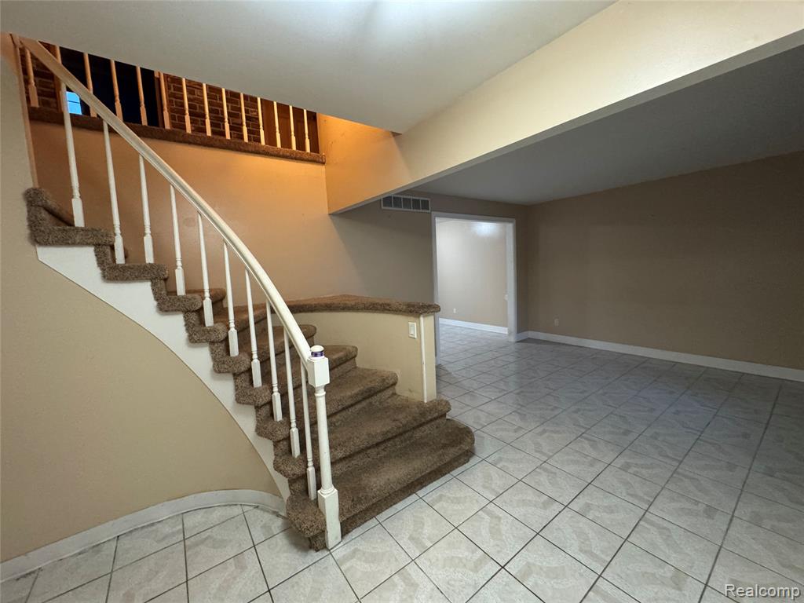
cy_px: 302
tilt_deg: -6.4
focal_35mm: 14
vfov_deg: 85.7
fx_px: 325
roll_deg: +2.5
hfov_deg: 102.1
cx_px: 402
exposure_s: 1/60
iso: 640
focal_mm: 2.22
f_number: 2.2
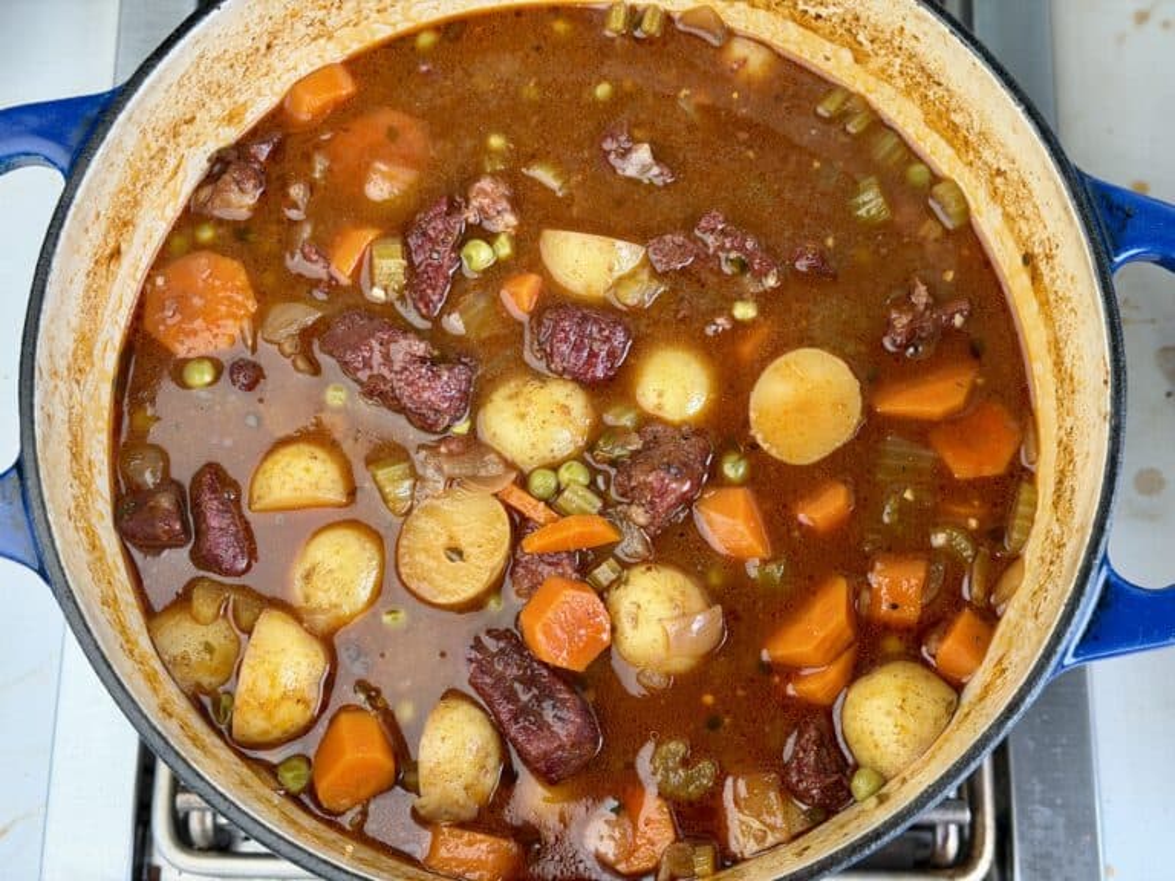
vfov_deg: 30.3
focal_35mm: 48
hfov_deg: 39.7
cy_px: 440
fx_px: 1629
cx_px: 588
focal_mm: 6.76
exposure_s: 1/254
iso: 64
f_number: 1.78
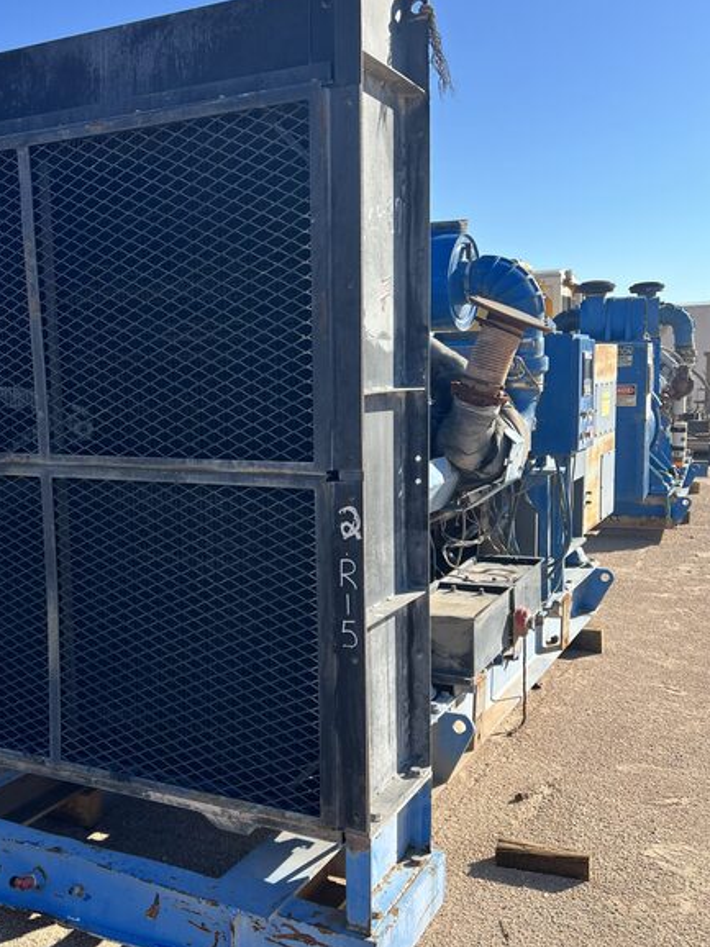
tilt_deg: -6.8
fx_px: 985
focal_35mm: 36
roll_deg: +1.6
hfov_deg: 39.3
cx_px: 261
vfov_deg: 51.4
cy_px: 485
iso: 50
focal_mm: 5.7
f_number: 1.5
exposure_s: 1/2208
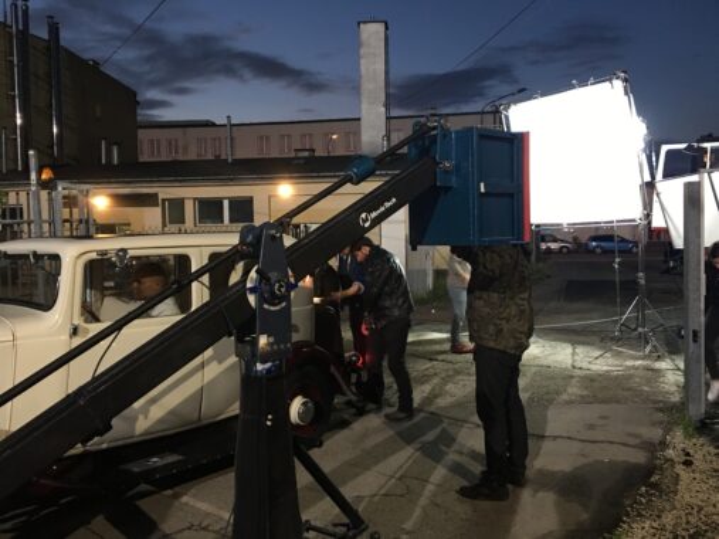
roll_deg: +1.1
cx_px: 360
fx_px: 602
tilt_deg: -2.2
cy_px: 270
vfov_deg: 48.2
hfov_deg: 61.7
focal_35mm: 29
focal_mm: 4.15
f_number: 2.2
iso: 125
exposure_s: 1/8
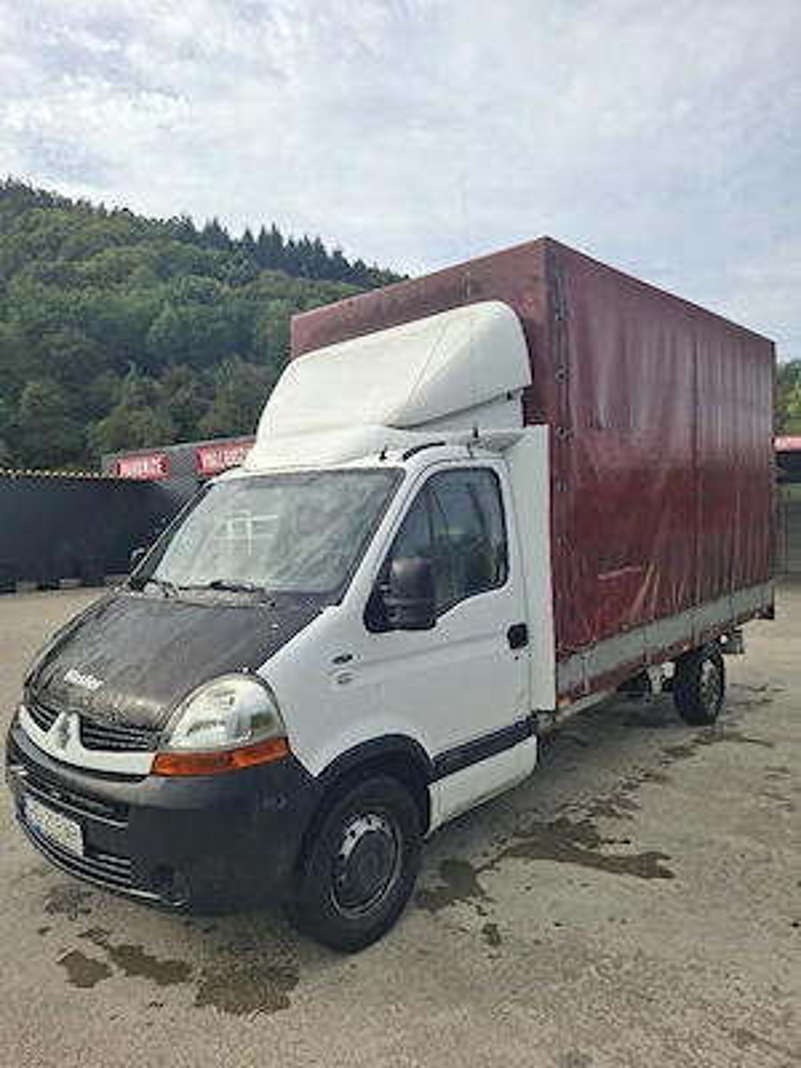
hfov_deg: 58.9
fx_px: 710
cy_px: 534
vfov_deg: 73.9
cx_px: 400
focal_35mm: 23
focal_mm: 5.54
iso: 50
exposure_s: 1/1429
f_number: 1.8
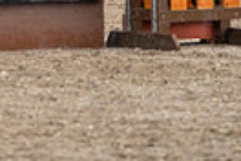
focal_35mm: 768
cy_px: -186
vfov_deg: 1.8
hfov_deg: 2.7
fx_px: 5141
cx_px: -47
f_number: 5.6
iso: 1250
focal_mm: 175
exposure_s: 1/1250
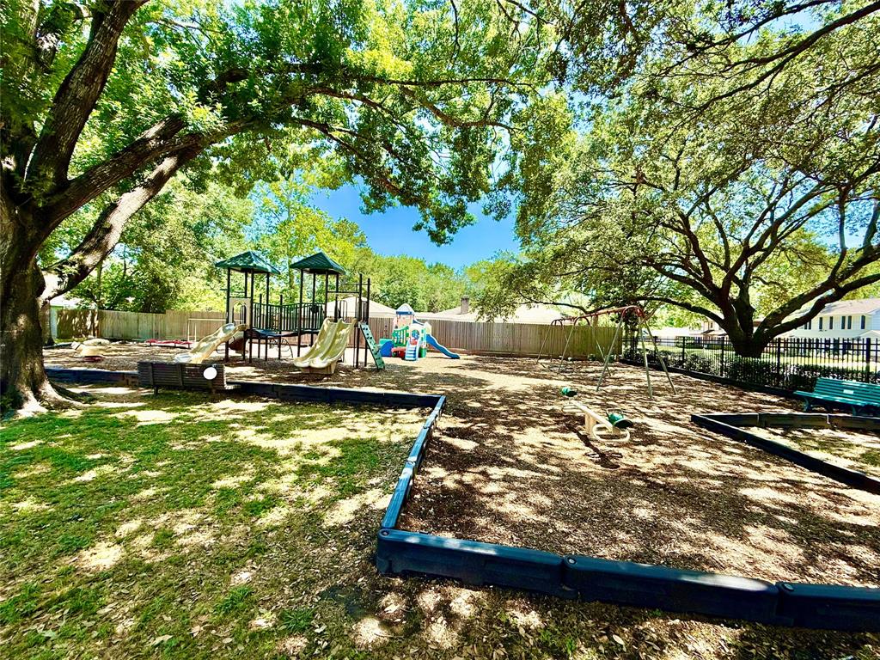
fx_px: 356
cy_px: 330
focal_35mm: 14
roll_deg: -2.2
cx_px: 440
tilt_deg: +0.2
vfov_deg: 85.7
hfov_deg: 102.1
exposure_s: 1/631
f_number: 2.2
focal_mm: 2.22
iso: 64
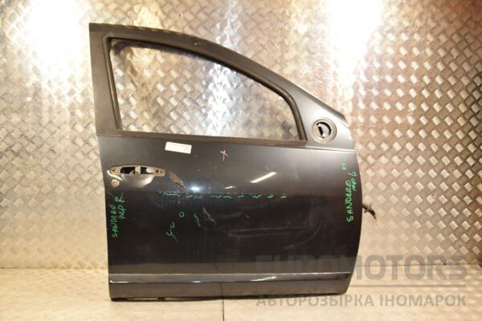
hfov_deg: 57.2
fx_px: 442
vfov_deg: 40.0
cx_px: 241
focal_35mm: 33
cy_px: 160
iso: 800
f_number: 5
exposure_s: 1/125
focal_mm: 22
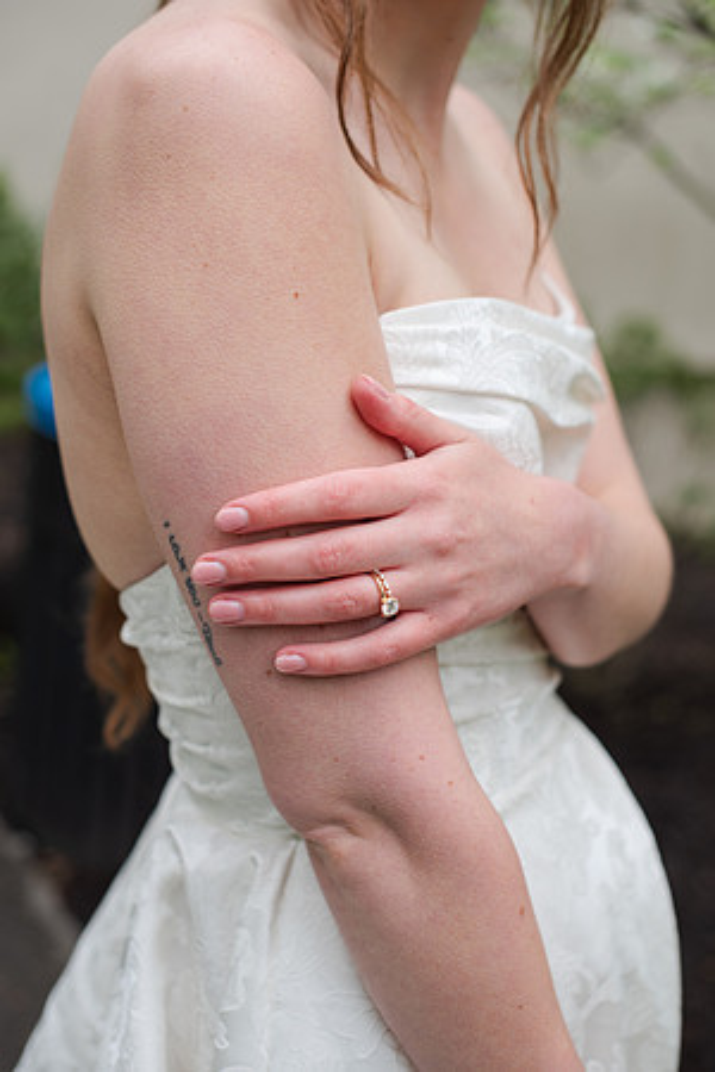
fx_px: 1489
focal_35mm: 50
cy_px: 536
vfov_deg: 39.6
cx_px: 358
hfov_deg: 27.0
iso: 100
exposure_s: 1/400
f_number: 3.5
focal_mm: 50
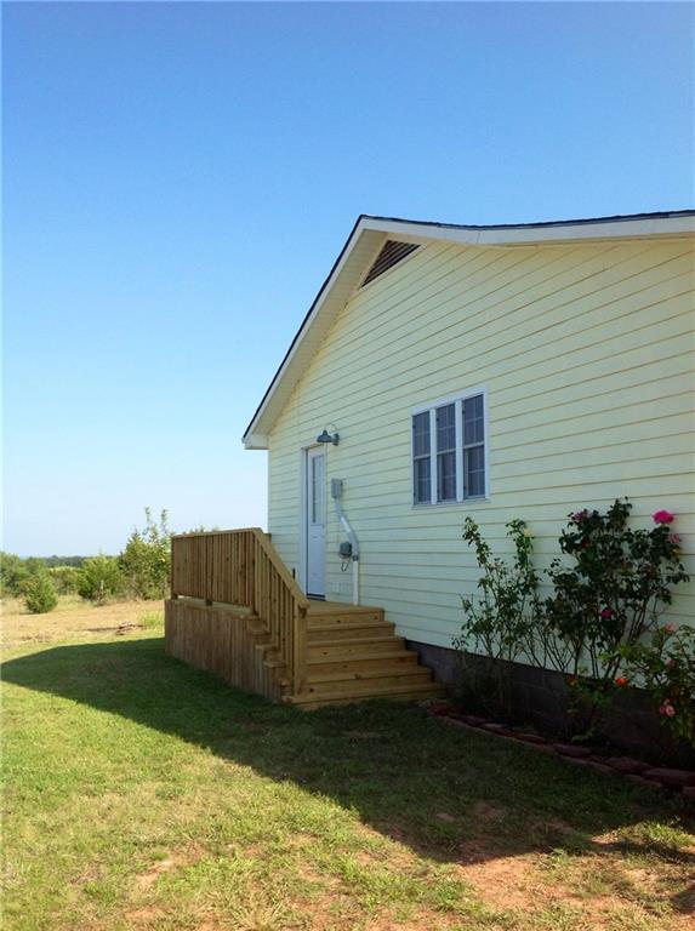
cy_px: 466
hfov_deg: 40.6
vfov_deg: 52.7
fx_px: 940
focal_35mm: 35
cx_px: 348
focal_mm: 4.28
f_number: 2.4
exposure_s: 1/1314
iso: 80
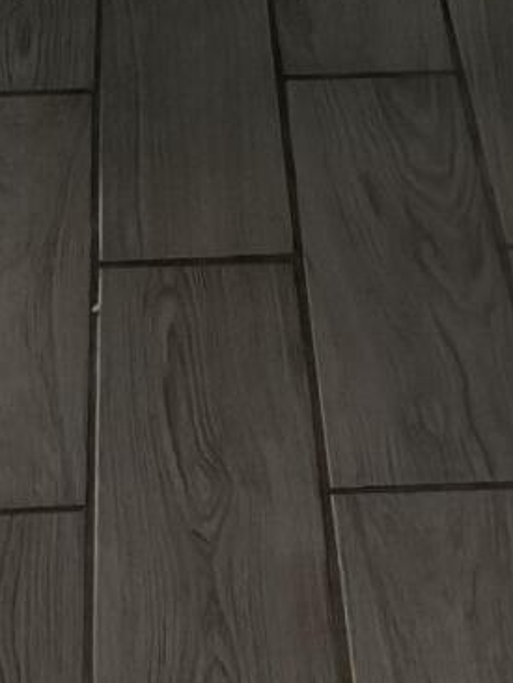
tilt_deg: -15.1
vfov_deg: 13.1
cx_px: 293
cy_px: -668
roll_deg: +1.5
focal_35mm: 131
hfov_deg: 11.3
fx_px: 2586
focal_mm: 6.76
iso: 1000
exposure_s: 1/31
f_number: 1.78
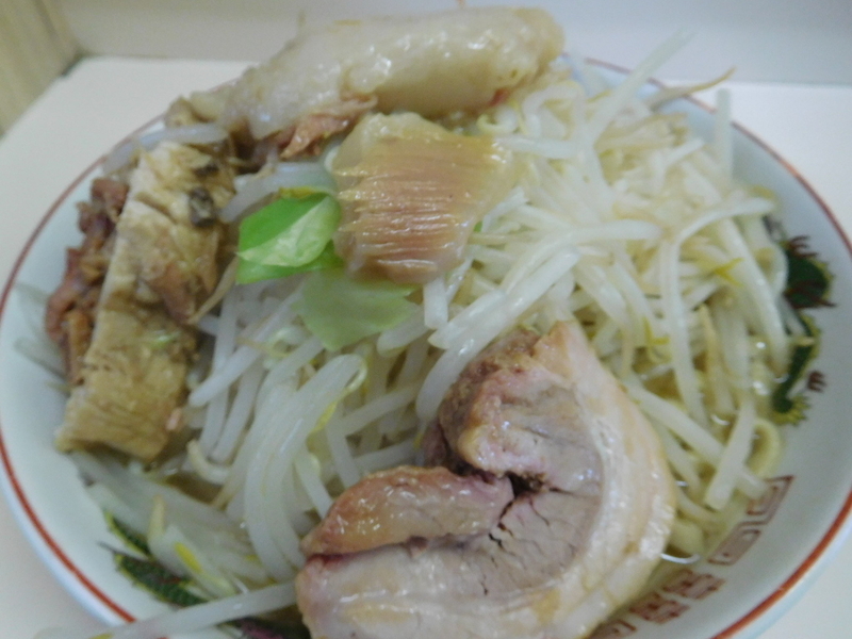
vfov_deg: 54.9
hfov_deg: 69.4
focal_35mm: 25
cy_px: 320
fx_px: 615
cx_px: 426
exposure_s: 1/30
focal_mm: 4.5
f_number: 3.4
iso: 400
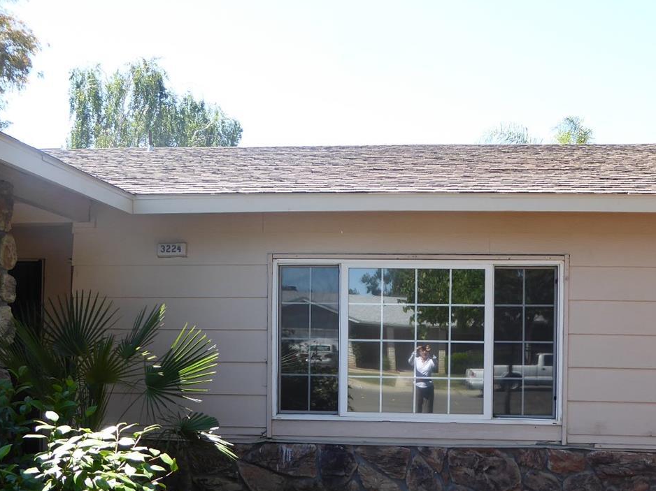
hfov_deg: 46.7
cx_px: 365
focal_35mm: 40
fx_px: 758
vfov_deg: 35.3
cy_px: 357
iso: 80
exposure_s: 1/200
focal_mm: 4.3
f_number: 3.3
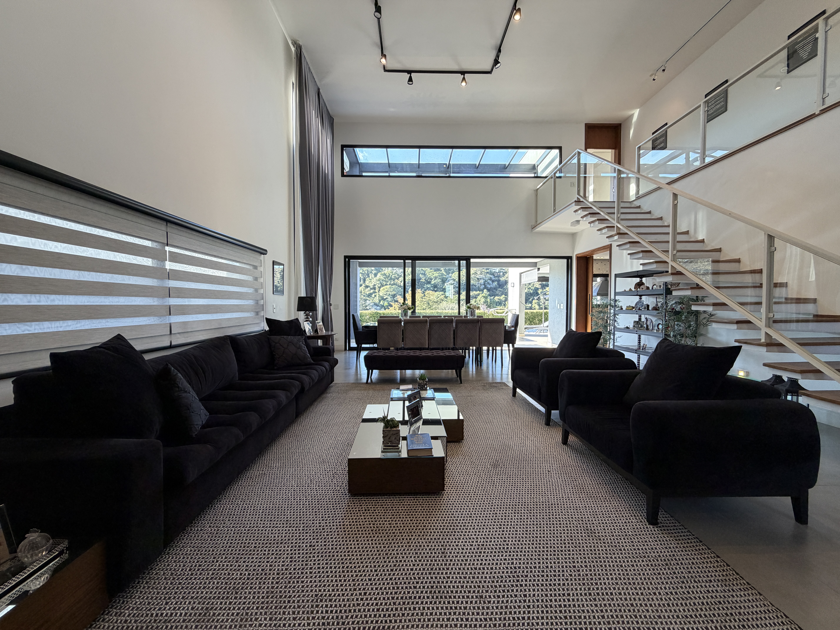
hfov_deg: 102.1
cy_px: 315
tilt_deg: -0.5
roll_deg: +0.3
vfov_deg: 85.7
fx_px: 340
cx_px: 420
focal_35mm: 14
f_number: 2.2
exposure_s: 1/120
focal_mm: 2.22
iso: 160
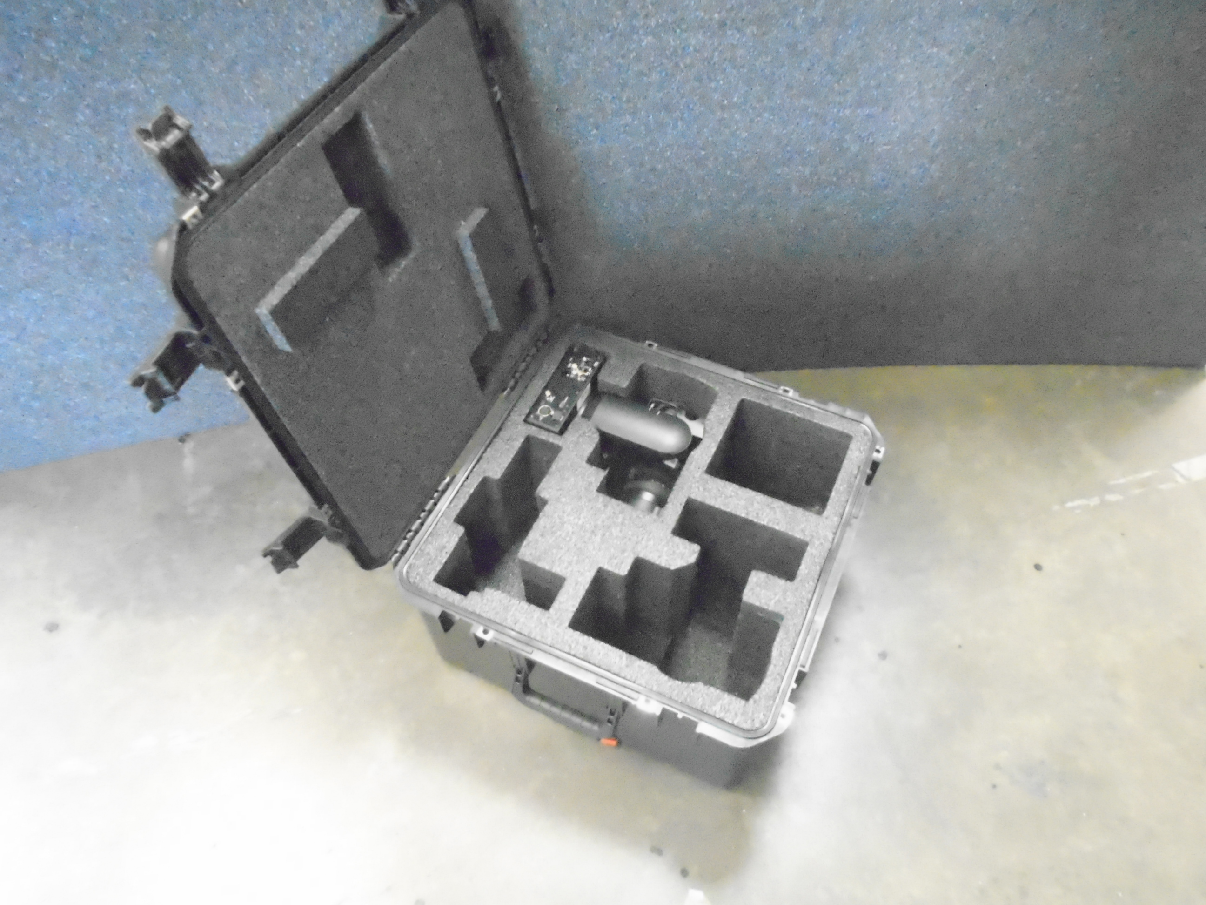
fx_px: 906
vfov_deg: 53.1
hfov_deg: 67.3
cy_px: 452
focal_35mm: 26
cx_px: 603
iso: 3200
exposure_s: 1/40
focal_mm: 4.6
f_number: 3.2
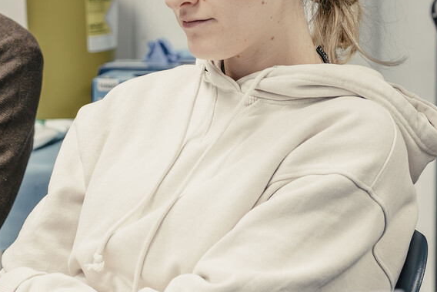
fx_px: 1967
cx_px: 119
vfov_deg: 8.5
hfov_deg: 12.6
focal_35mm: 162
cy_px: 177
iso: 3200
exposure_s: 1/500
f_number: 2.8
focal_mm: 46
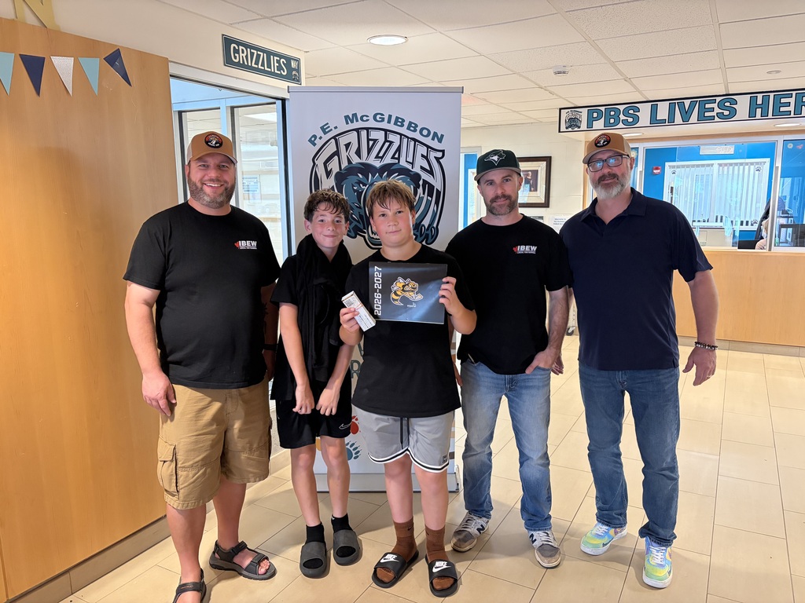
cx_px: 402
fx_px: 605
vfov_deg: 53.1
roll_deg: +0.3
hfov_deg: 67.3
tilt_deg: -10.8
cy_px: 302
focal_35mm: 26
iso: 400
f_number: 1.6
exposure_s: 1/40
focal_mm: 5.96
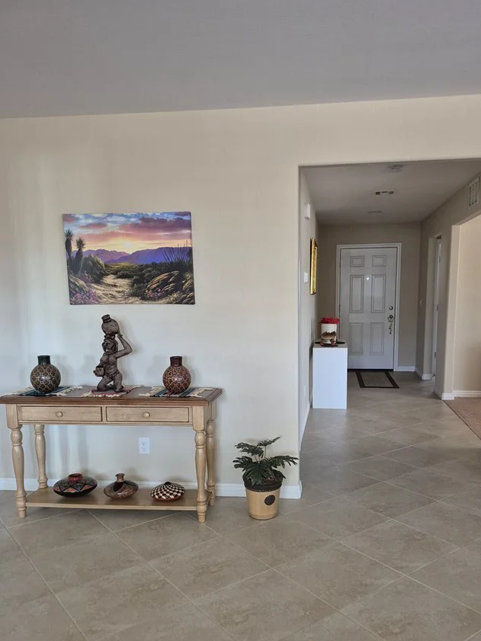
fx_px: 519
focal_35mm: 28
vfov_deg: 63.1
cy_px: 373
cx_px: 268
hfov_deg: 49.7
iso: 640
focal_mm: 5.4
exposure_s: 1/60
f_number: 1.8
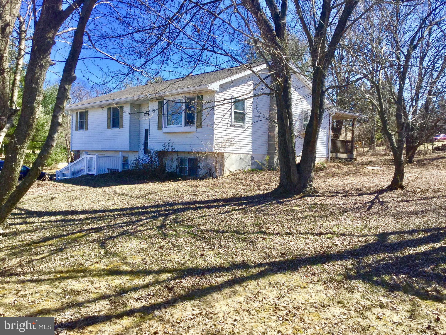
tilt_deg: -2.5
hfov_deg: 58.4
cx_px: 223
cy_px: 168
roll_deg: -1.6
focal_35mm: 31
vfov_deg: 45.4
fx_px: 399
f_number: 2.4
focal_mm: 3.3
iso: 25
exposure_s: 1/586
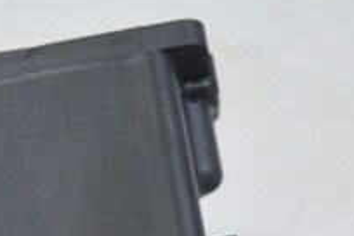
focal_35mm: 271
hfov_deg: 7.4
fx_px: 2665
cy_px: 525
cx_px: -246
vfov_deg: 5.0
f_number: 5.6
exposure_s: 1/25
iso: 400
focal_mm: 36
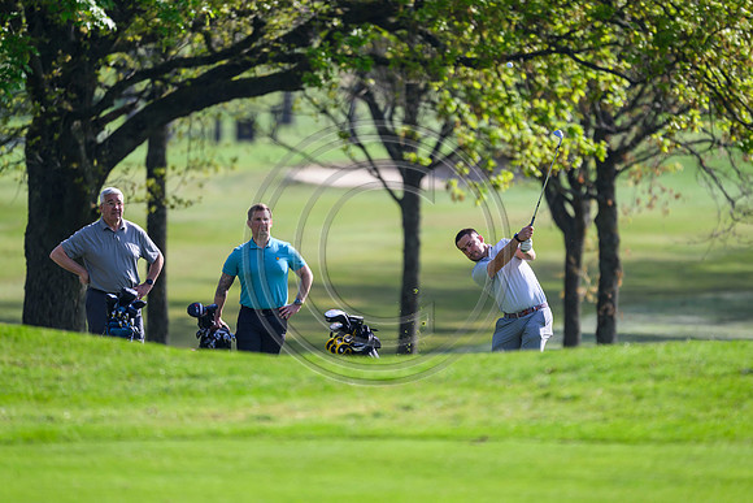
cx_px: 376
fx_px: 11716
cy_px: 252
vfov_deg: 2.5
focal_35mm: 560
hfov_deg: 3.7
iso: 500
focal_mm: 560
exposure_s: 1/3200
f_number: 4
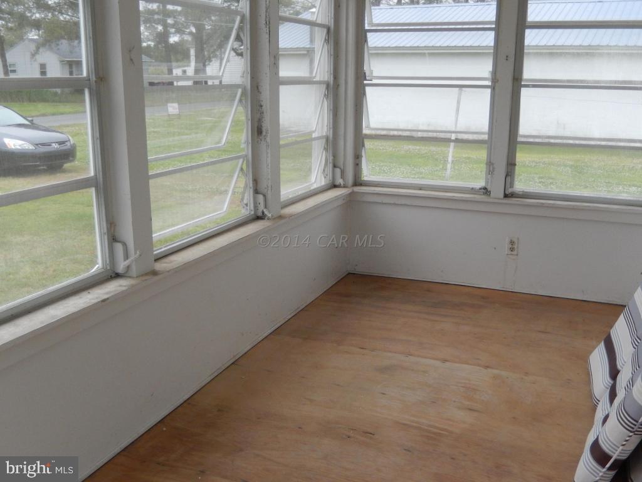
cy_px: 241
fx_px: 668
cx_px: 321
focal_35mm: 36
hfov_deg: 51.4
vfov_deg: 39.7
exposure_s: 1/250
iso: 280
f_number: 4
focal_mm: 6.5
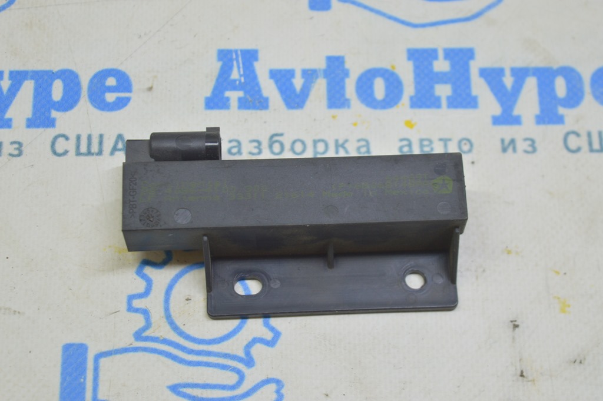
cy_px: 200
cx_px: 302
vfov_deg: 16.5
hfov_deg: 24.6
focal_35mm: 82
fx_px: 1381
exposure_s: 1/20
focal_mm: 55
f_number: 5.6
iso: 400
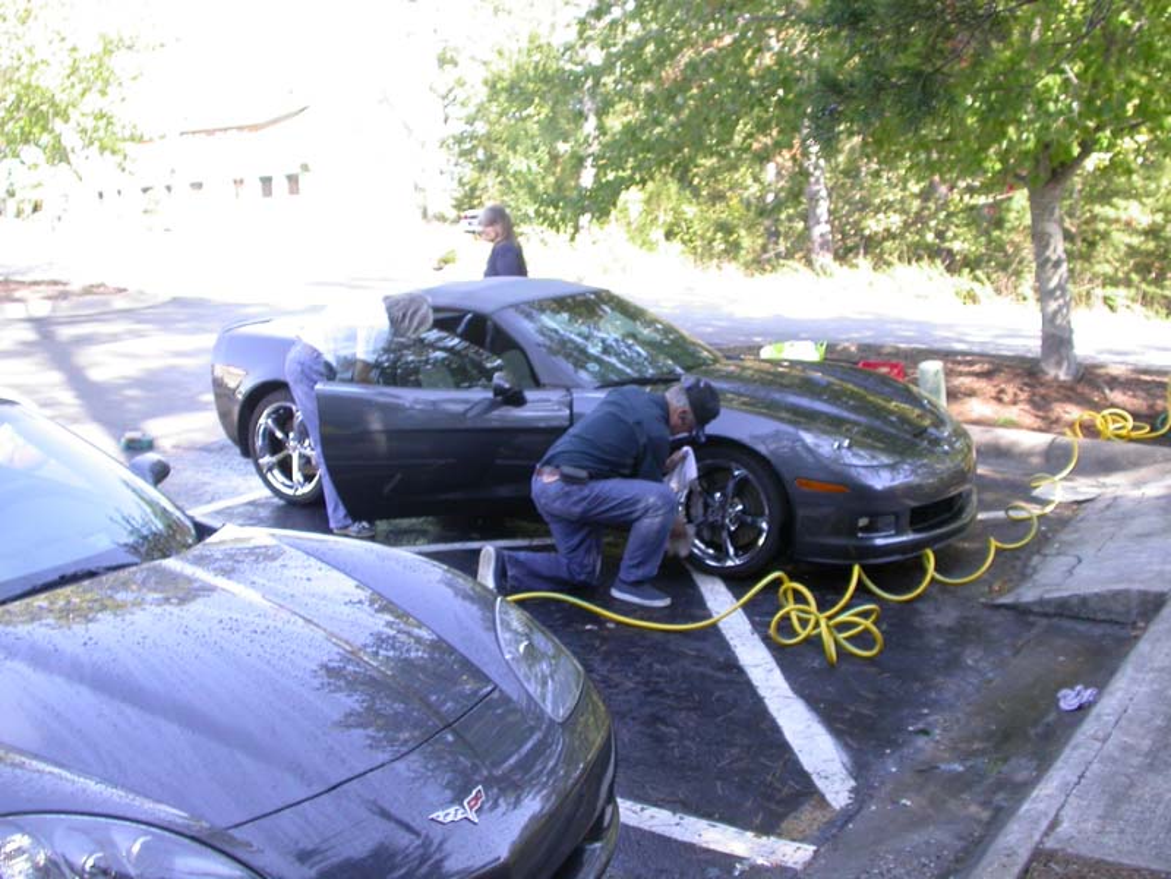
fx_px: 1285
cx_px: 586
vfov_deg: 37.7
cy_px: 440
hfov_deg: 49.0
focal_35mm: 38
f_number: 3.7
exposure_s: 1/74.9
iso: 100
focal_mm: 7.85
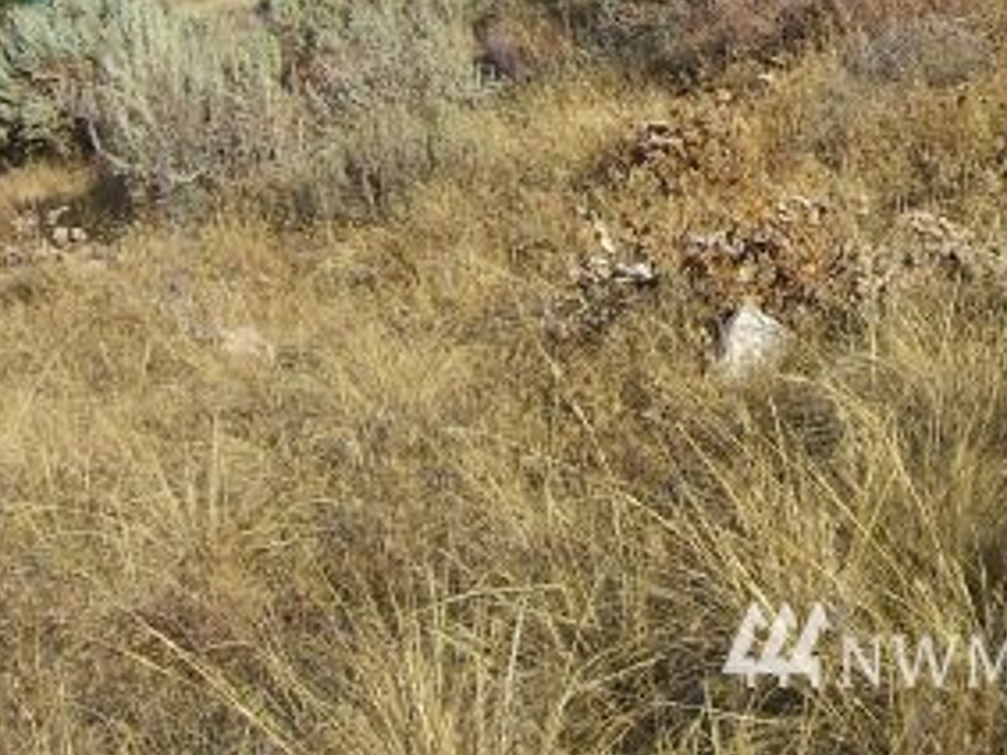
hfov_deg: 22.2
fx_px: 2501
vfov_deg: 16.6
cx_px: 922
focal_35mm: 86
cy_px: -75
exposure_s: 1/200
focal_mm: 7.9
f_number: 8
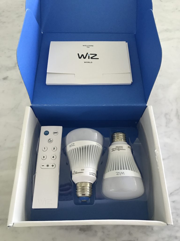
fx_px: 194
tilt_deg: -64.3
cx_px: 90
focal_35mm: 28
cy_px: 120
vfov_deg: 63.4
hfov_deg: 49.7
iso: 100
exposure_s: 1/15
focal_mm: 3.99
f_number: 1.8
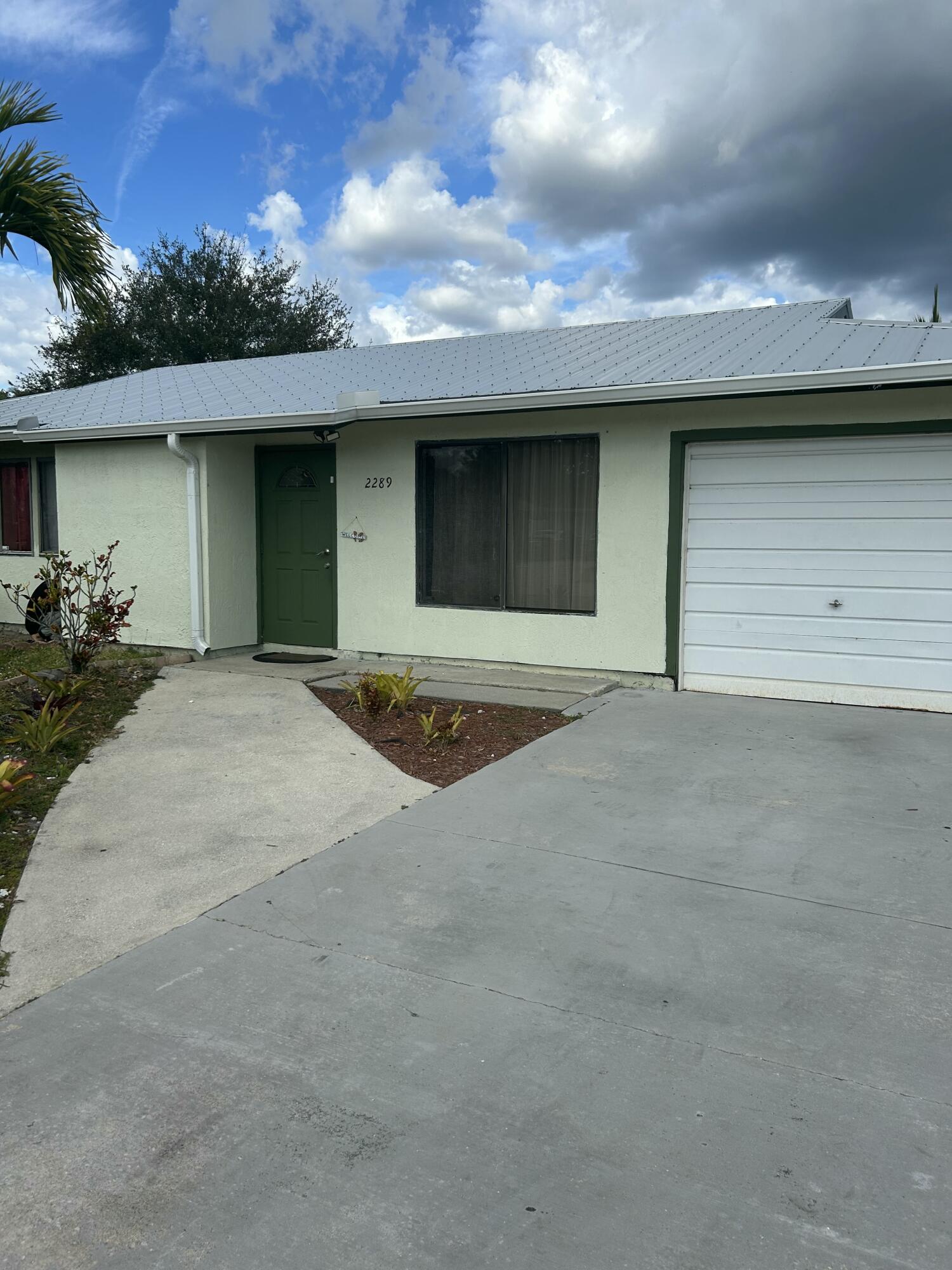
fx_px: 953
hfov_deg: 53.1
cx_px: 476
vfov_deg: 67.3
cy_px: 635
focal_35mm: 26
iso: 50
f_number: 1.5
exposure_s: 1/5076
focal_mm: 5.7
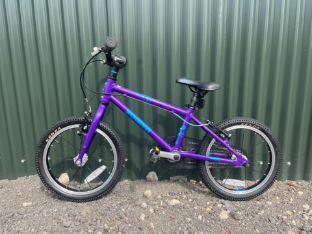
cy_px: 117
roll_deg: +2.1
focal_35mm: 26
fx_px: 234
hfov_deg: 67.3
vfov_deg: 53.1
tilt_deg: -11.8
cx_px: 156
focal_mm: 5.1
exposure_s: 1/787
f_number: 1.6
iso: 50
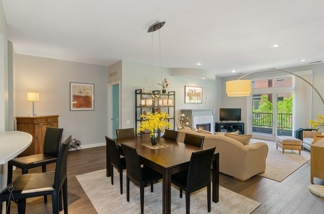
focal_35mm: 18
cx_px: 162
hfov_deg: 90.1
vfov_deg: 67.2
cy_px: 107
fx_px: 162
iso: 200
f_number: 8
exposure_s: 1/3
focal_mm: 12
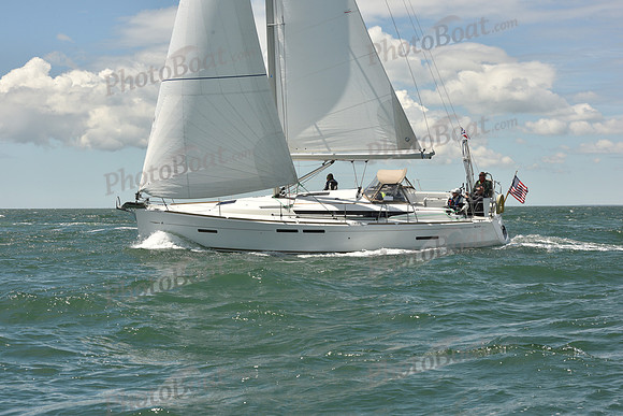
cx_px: 312
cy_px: 208
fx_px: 1558
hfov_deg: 22.6
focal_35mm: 90
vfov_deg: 15.2
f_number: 13
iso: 320
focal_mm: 90
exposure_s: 1/800
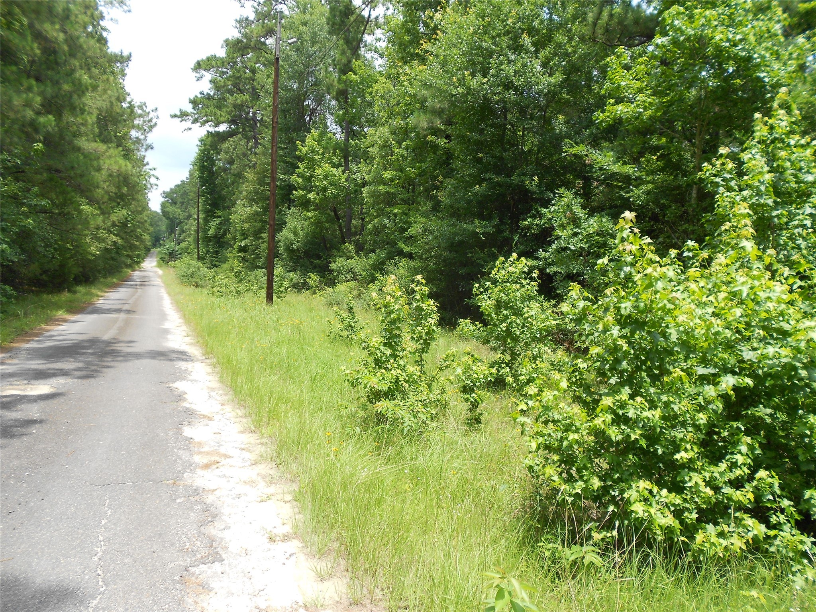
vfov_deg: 53.1
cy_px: 306
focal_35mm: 26
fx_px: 613
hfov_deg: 67.3
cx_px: 408
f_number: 3.2
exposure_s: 1/400
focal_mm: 4.6
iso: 80
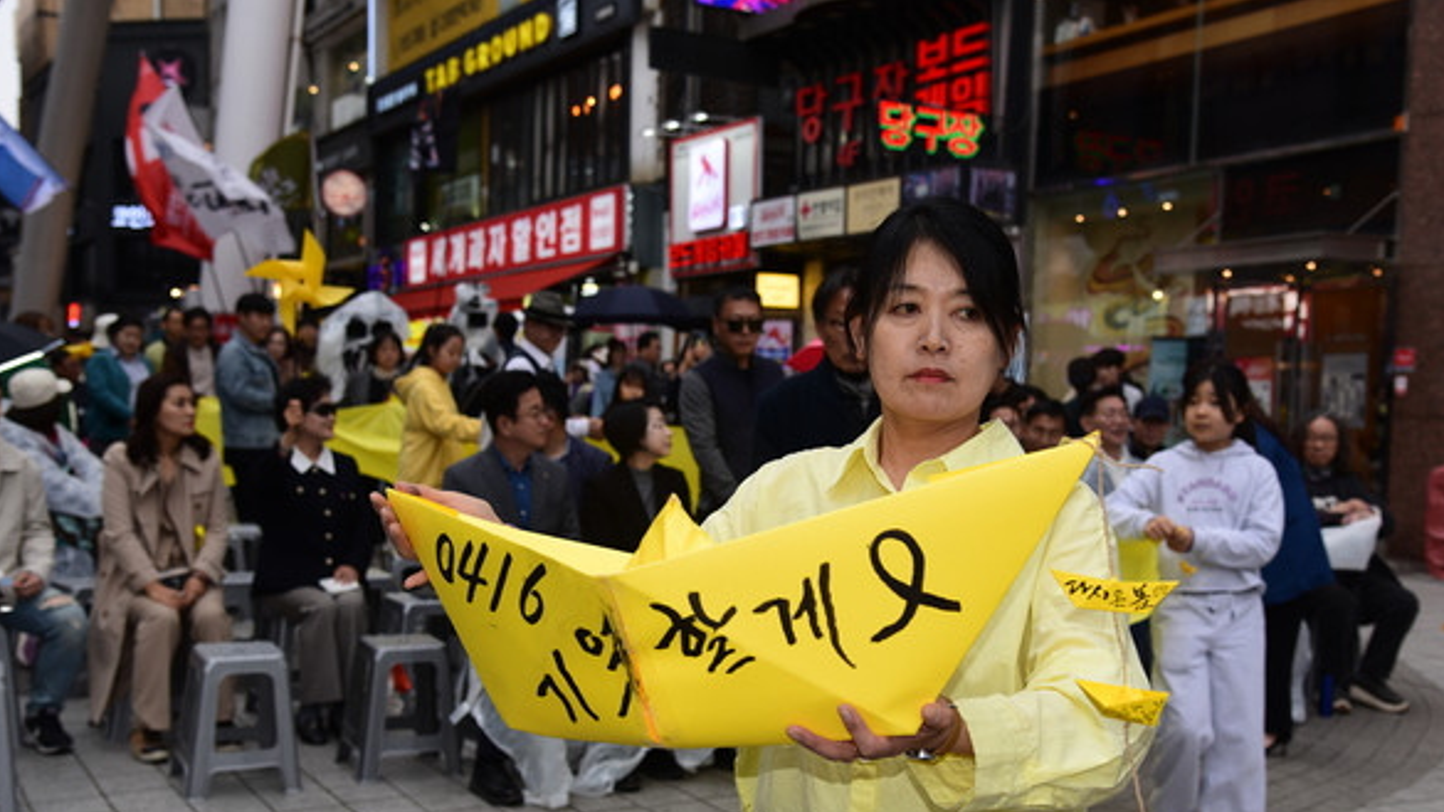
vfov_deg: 27.7
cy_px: 471
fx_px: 1646
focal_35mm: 43
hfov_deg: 47.4
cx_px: 728
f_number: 5
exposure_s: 1/200
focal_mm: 40
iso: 400
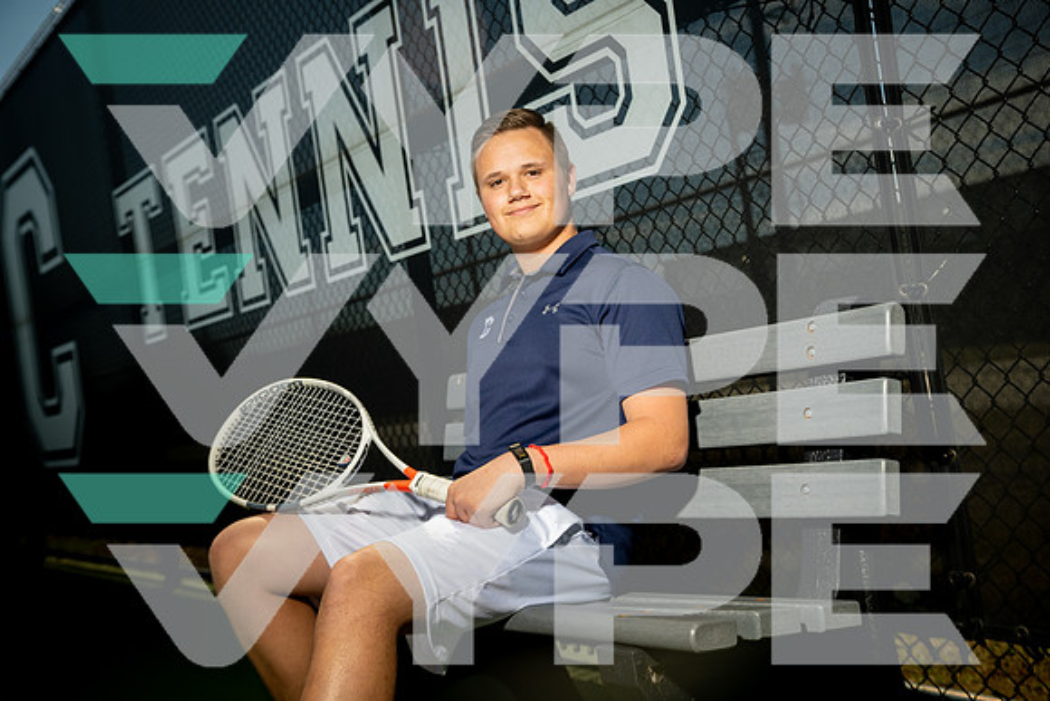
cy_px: 350
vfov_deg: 32.6
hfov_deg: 47.4
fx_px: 1196
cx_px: 525
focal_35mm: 41
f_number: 4.5
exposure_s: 1/250
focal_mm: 41
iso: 100
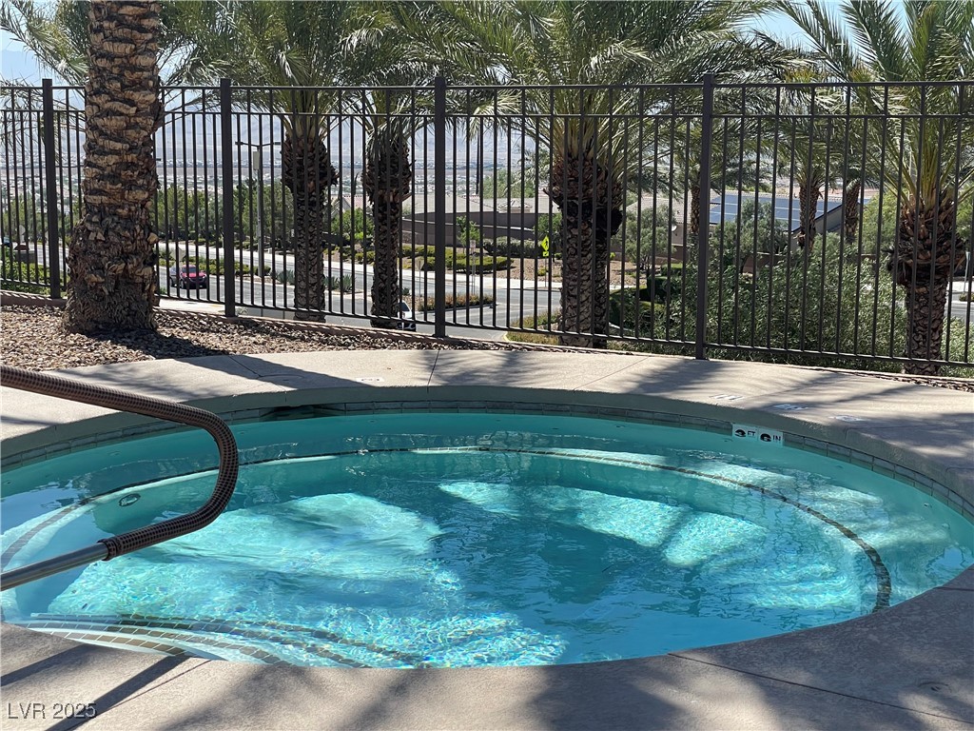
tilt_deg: -7.9
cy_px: 366
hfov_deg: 36.8
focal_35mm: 52
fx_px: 1463
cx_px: 487
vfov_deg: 28.0
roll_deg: -0.1
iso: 25
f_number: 2
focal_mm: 6
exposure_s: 1/1295
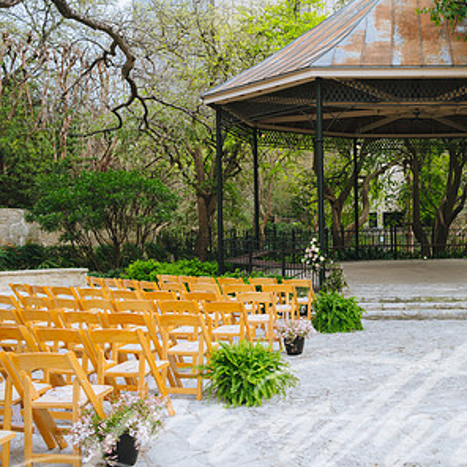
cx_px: 410
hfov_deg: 38.4
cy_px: 241
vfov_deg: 40.9
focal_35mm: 41
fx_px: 626
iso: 200
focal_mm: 24
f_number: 2.8
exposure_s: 1/1600
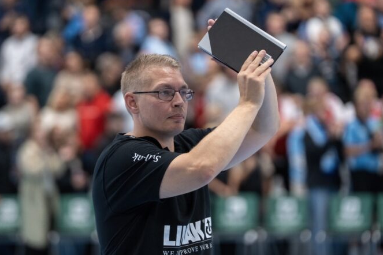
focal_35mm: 198
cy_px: 126
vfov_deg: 6.9
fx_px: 2106
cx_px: 191
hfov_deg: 10.4
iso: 2000
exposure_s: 1/800
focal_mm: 171
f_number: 3.2
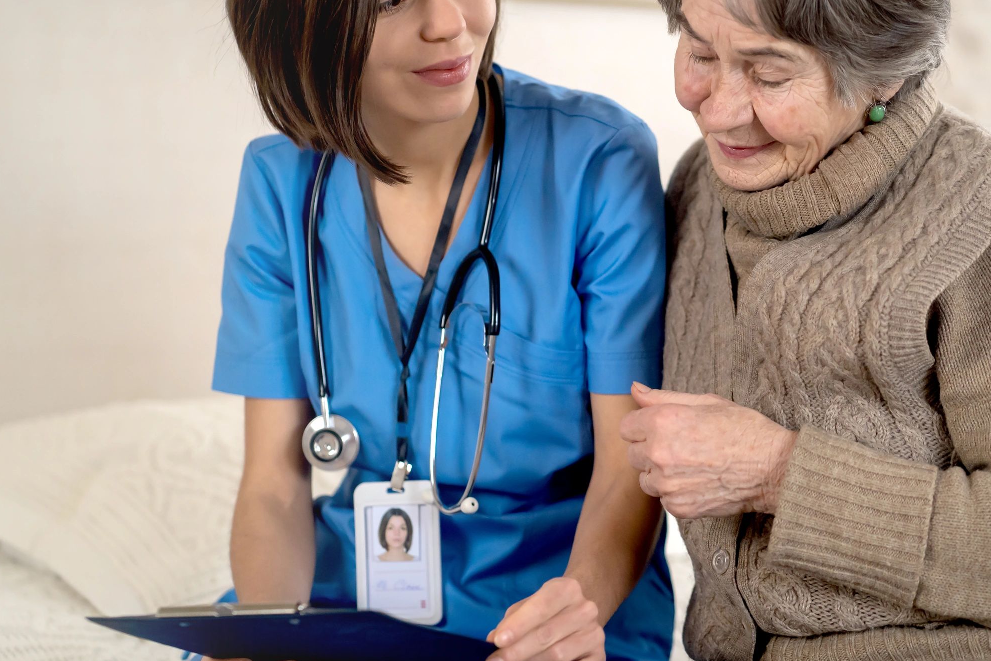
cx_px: 590
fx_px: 3028
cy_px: 274
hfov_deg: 18.6
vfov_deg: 12.5
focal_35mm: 110
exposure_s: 1/400
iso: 2000
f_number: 2.8
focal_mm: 85
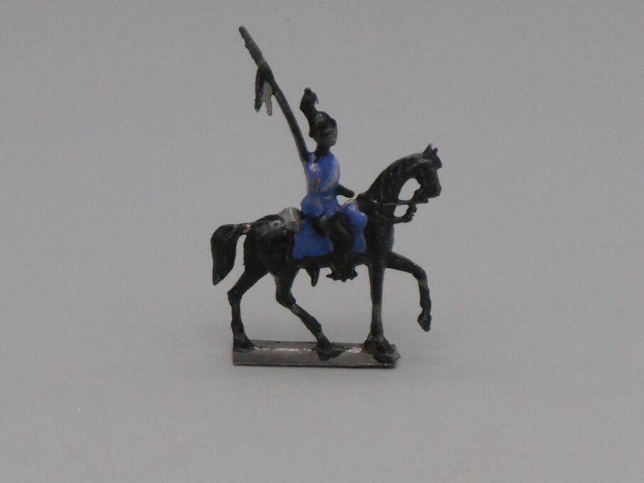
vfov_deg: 14.1
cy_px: 242
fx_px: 1953
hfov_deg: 18.7
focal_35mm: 105
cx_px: 322
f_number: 5.1
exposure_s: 1/250
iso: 250
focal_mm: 18.8
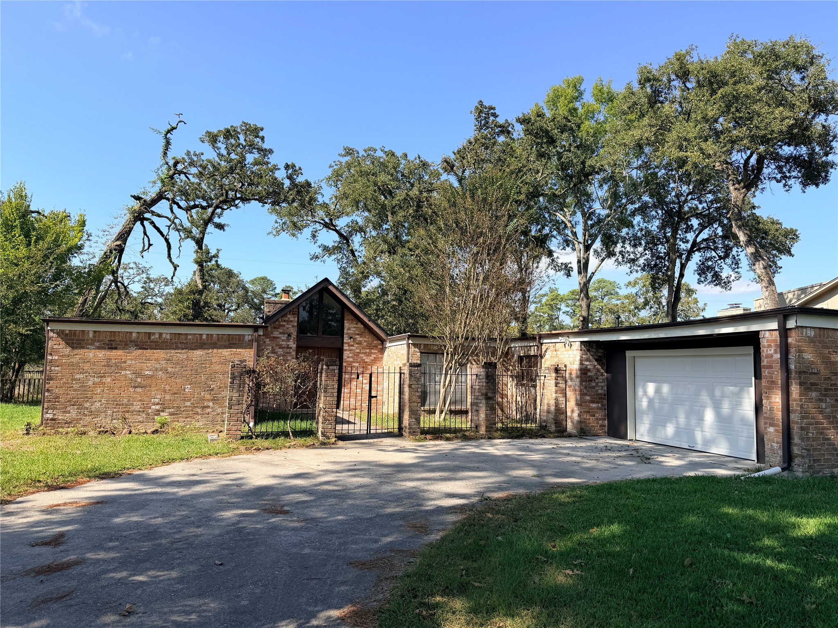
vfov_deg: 56.8
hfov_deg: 71.6
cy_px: 314
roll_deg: -0.9
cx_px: 419
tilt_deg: +5.2
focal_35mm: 24
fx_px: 581
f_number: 1.78
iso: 80
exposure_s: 1/2801
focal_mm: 6.76
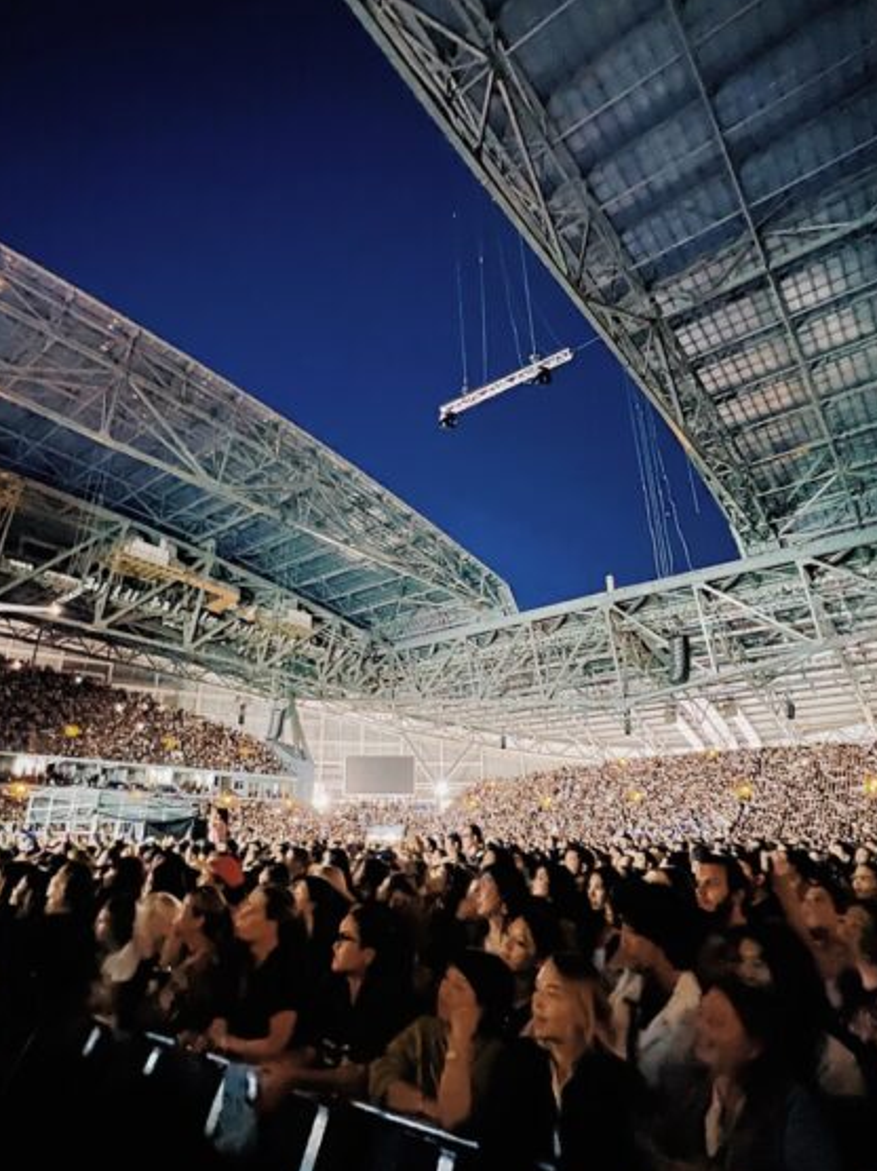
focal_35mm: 18
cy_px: 589
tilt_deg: +21.7
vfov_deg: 87.8
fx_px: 608
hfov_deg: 71.5
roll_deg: +0.6
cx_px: 415
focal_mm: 1.57
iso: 1600
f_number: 1.8
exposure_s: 1/8
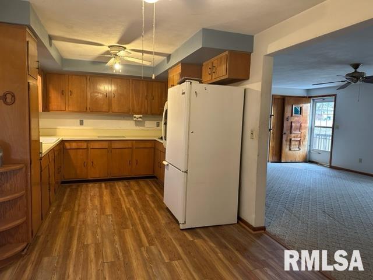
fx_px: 259
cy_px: 140
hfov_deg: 71.6
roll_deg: -1.7
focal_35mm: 24
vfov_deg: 56.8
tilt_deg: -5.0
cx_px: 186
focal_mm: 6.86
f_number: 1.78
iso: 320
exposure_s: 1/60
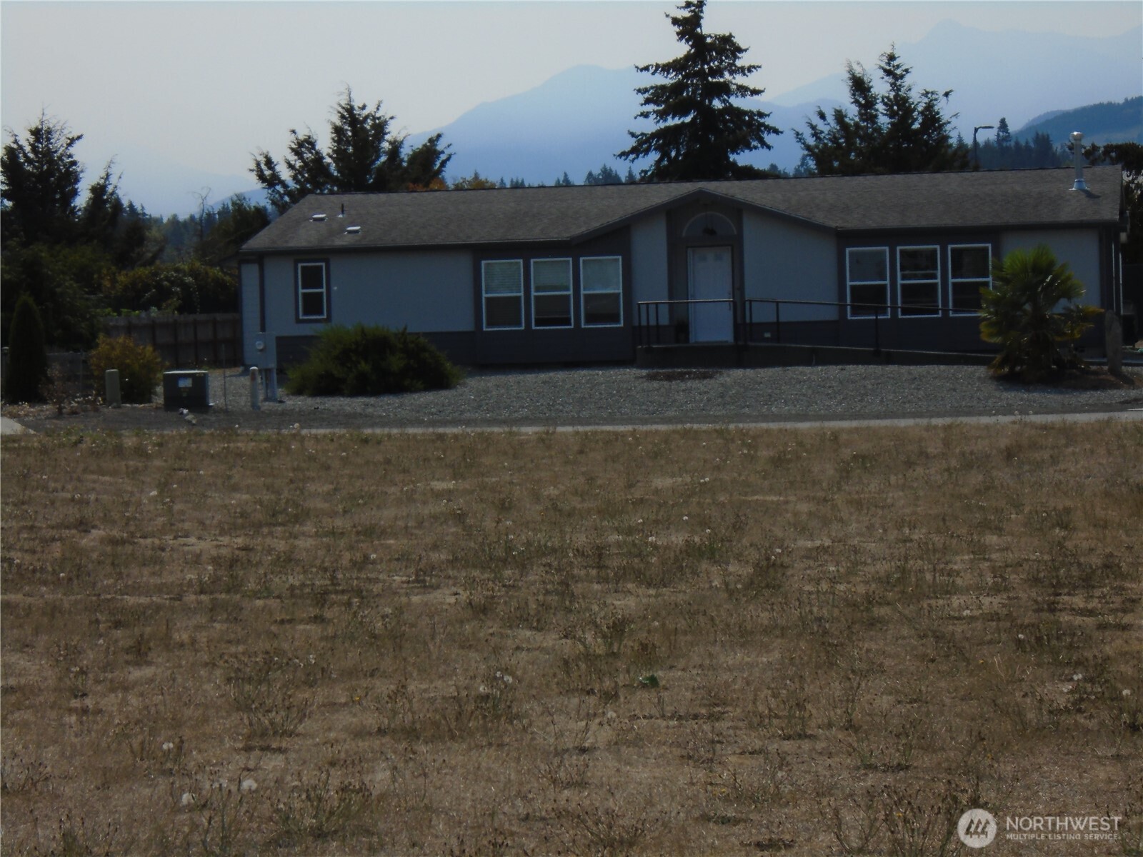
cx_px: 572
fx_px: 3599
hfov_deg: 18.0
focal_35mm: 109
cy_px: 428
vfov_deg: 13.6
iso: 100
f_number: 5.8
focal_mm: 19.3
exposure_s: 1/800
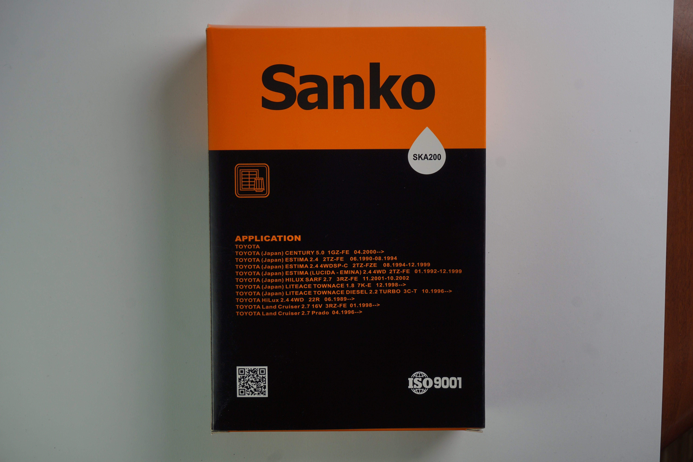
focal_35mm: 52
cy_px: 231
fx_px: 1011
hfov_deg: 37.9
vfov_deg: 25.8
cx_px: 346
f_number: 8
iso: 100
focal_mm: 35
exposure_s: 1/20
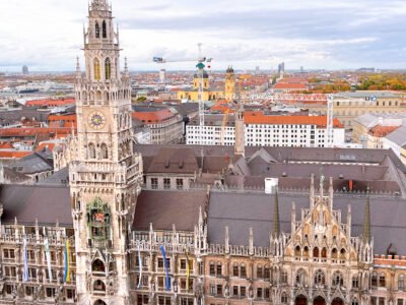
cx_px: 215
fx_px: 457
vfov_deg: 36.8
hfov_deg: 47.8
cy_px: 133
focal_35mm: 39
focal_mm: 5.1
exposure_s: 1/569
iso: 50
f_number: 1.6
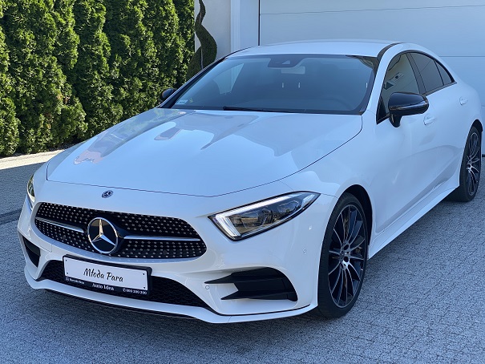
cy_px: 182
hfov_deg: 36.8
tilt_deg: -9.3
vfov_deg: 28.0
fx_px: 729
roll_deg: -0.5
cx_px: 242
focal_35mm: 52
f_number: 2
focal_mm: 6
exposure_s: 1/558
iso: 20
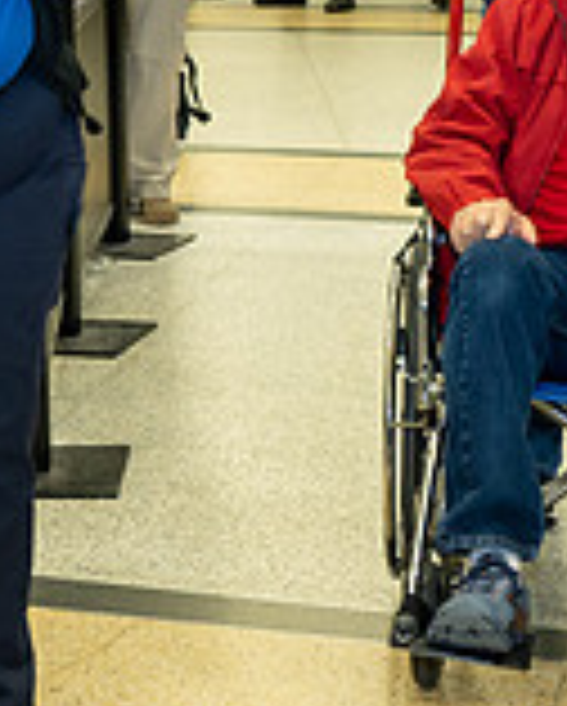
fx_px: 2680
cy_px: 310
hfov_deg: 12.0
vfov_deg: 15.0
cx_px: 454
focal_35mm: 128
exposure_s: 1/100
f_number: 5
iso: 2000
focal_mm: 37
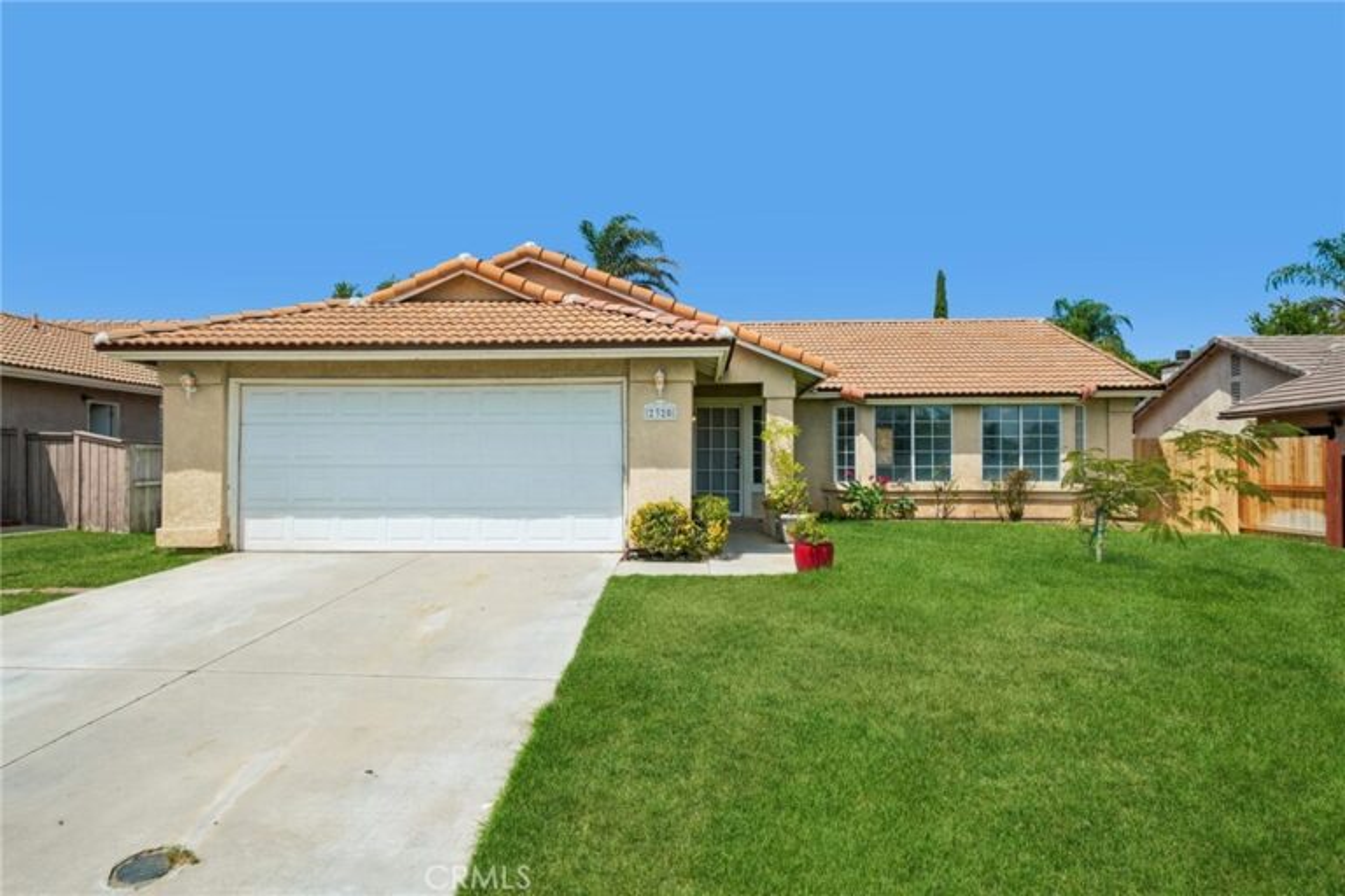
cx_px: 672
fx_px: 785
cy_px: 448
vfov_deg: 59.5
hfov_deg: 81.2
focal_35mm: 21
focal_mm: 21
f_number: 10
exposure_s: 1/250
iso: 100
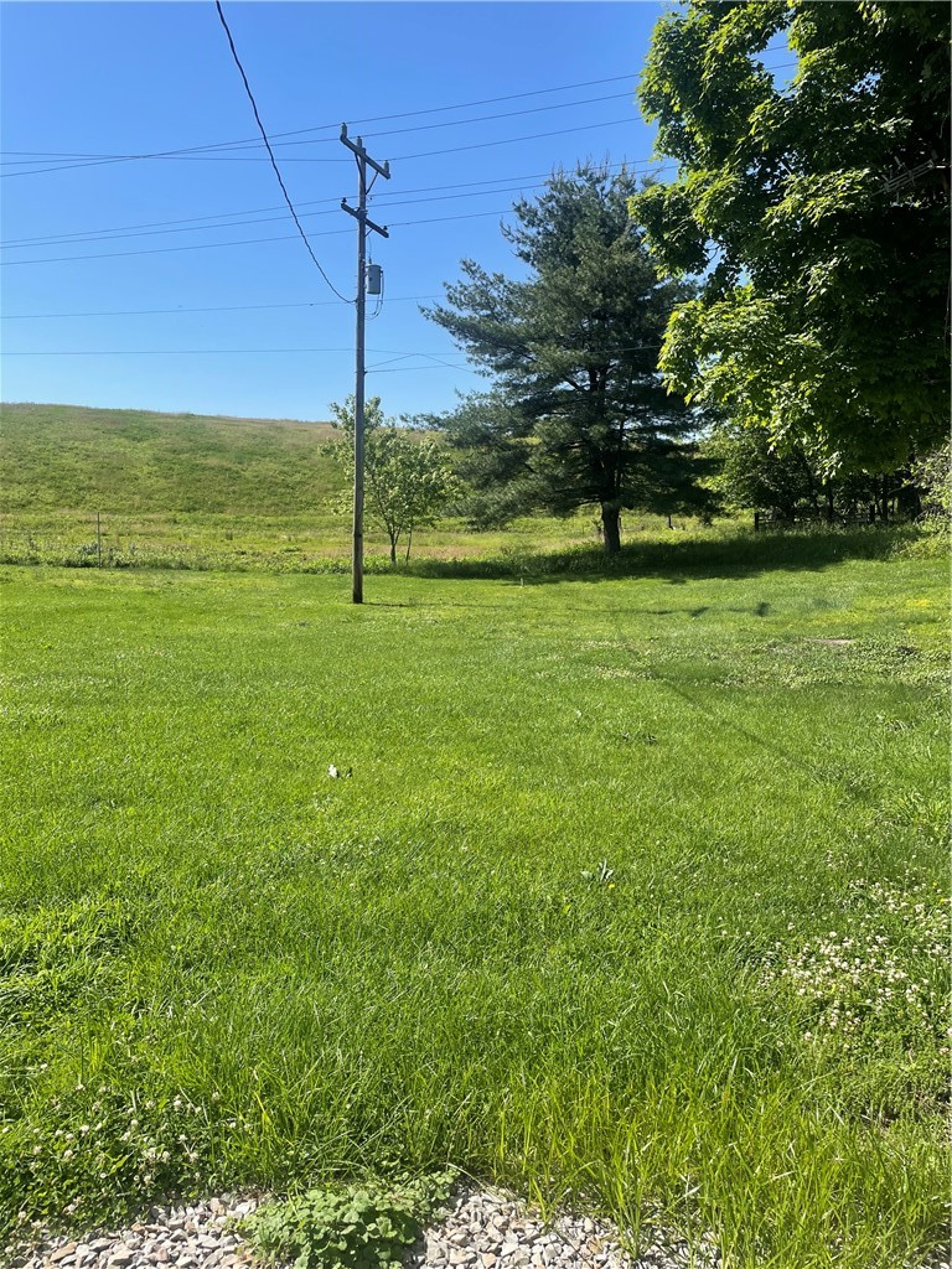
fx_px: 953
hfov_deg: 53.1
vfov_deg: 67.3
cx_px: 476
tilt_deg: -7.7
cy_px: 634
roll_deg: -0.7
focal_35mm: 26
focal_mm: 4.2
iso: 32
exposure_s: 1/2304
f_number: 1.6
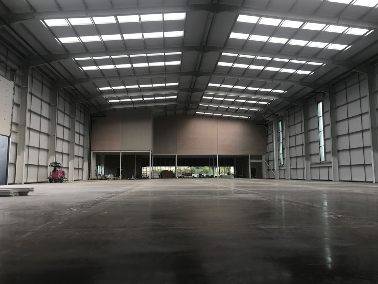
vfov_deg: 49.8
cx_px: 189
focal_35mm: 28
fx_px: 306
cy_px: 142
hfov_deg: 63.4
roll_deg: -0.6
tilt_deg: +7.2
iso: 20
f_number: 1.8
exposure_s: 1/161
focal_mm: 3.99
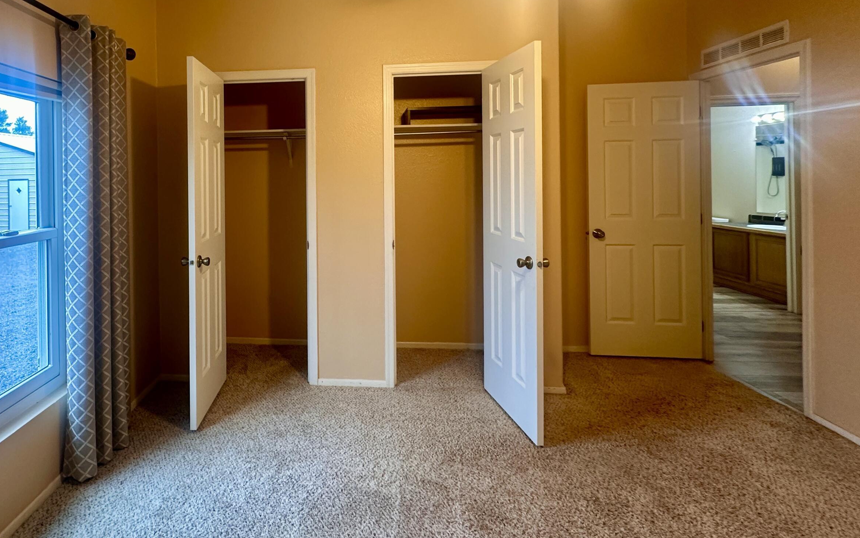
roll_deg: +1.2
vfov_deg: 60.7
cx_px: 313
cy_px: 180
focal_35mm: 19
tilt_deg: +1.2
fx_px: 445
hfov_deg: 86.0
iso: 200
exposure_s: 1/60
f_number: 2.2
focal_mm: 2.22
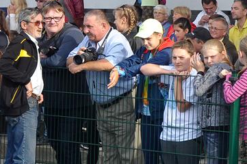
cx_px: 268
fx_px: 1693
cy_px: 84
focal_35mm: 247
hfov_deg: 8.3
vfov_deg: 5.6
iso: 640
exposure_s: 1/640
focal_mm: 70
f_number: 6.3
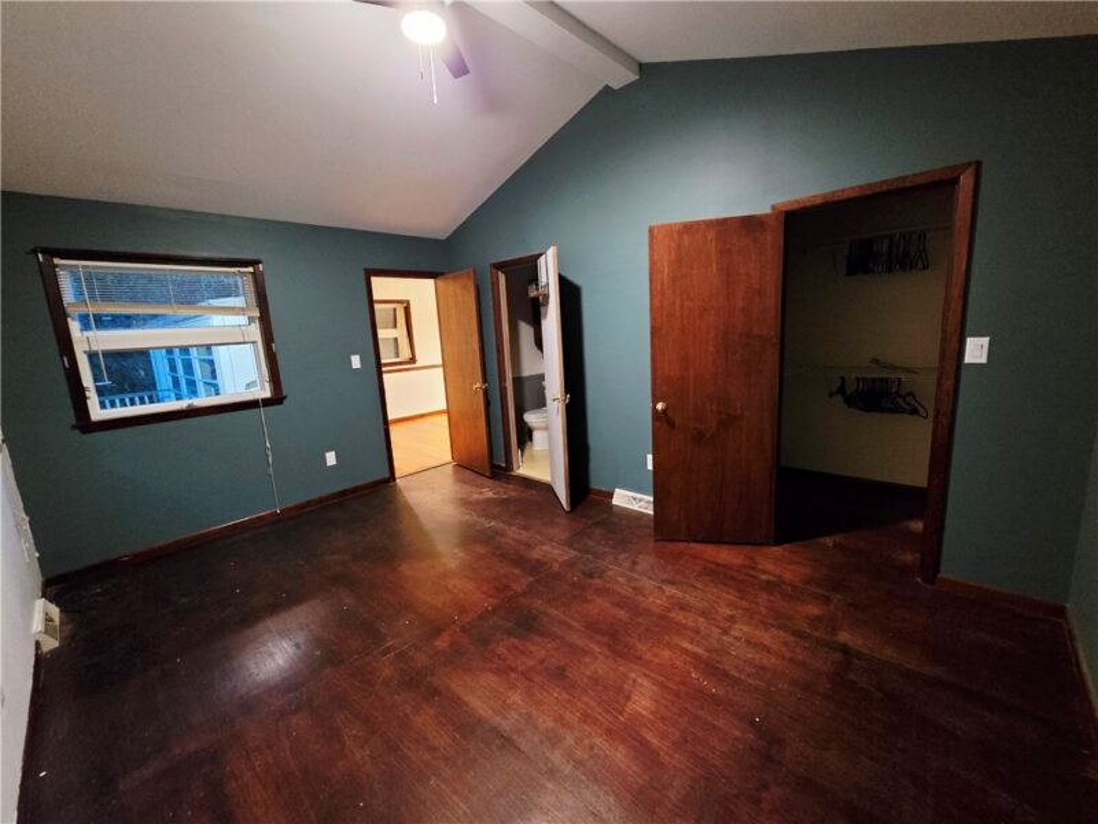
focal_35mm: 13
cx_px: 549
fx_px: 412
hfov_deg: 106.2
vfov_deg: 89.9
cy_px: 412
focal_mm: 2.2
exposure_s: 1/30
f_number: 2.2
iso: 1250
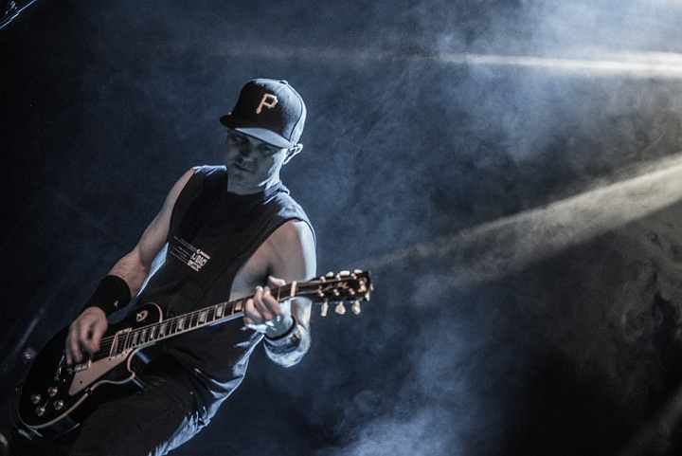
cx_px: 341
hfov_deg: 28.8
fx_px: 1327
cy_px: 228
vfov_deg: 19.5
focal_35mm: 70
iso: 2000
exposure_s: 1/100
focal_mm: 70
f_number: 2.8
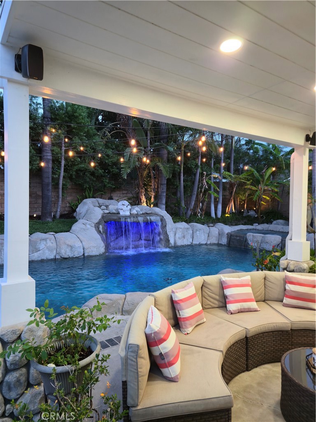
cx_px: 158
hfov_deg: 58.9
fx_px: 280
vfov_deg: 73.9
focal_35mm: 23
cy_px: 211
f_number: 1.8
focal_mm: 5.4
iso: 160
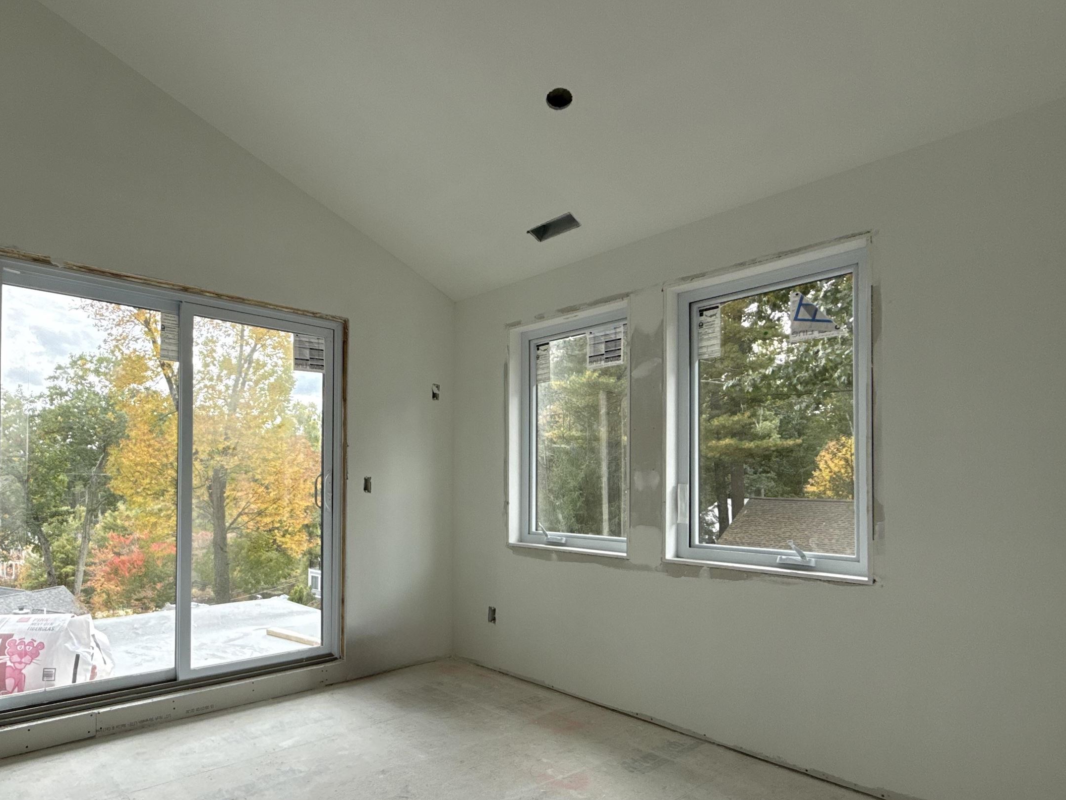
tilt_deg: +2.1
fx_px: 616
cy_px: 474
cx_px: 364
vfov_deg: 65.5
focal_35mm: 20
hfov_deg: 79.3
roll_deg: -0.4
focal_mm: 2.22
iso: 64
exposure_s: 1/276
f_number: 2.2
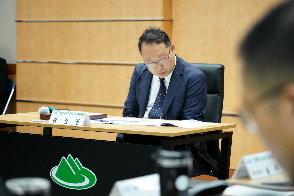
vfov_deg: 13.0
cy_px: 98
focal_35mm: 105
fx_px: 857
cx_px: 147
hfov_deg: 19.5
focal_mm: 105
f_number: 4
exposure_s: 1/250
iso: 4000
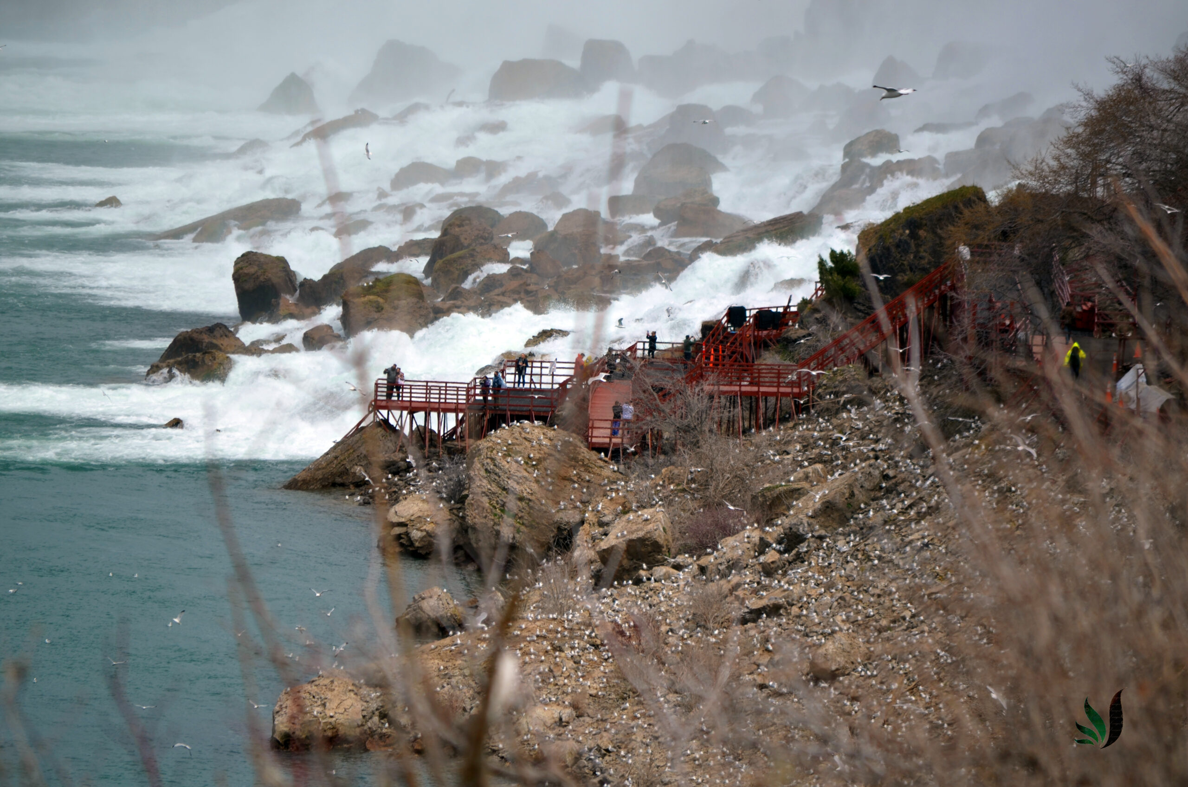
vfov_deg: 4.6
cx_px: 594
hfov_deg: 6.9
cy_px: 394
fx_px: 9880
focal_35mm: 300
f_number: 5.6
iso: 100
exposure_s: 1/800
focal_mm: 200
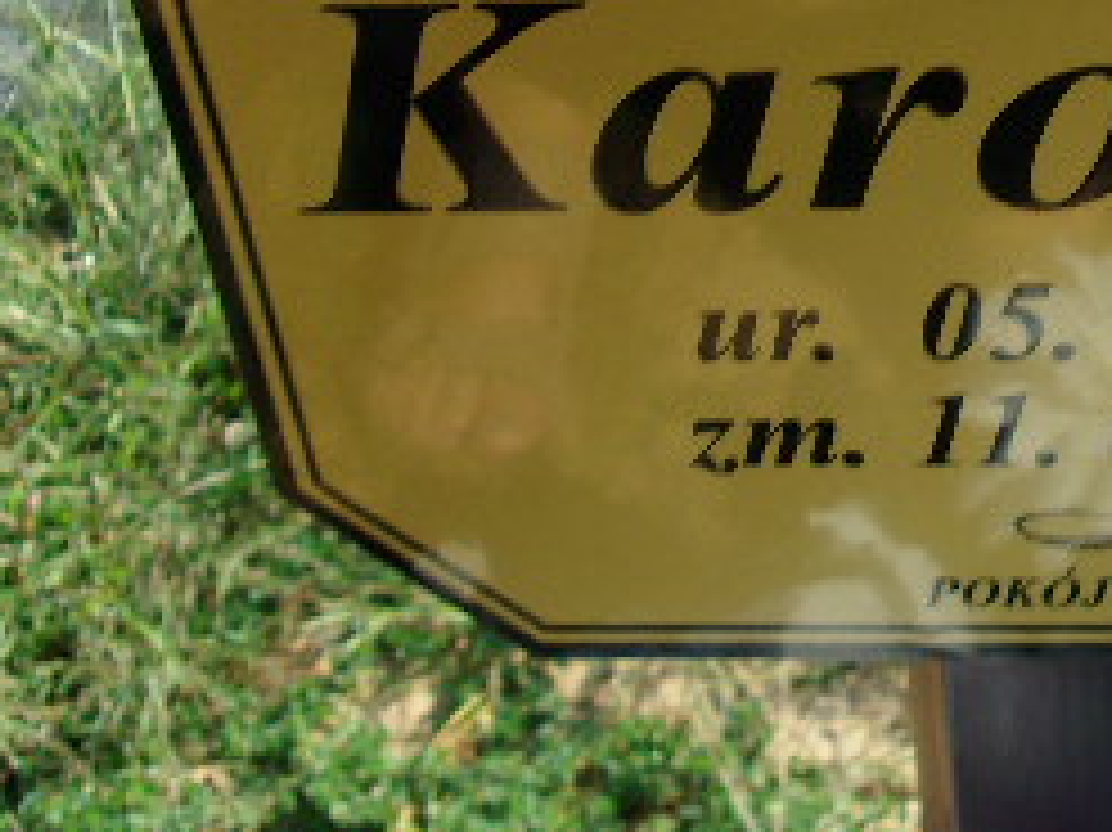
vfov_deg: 20.6
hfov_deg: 26.6
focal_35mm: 70
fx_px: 2248
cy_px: 108
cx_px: 1062
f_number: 10.4
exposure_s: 1/42
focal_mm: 4.9
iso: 80
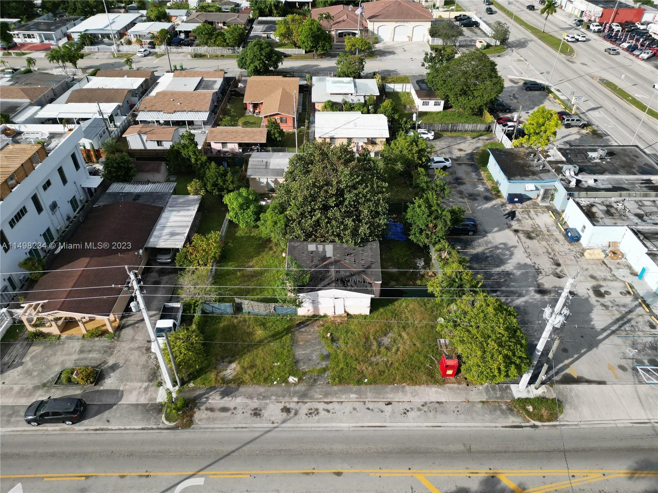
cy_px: 246
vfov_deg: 56.8
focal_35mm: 24
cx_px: 329
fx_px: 456
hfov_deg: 71.6
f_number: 1.7
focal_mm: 6.72
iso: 140
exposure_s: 1/3200
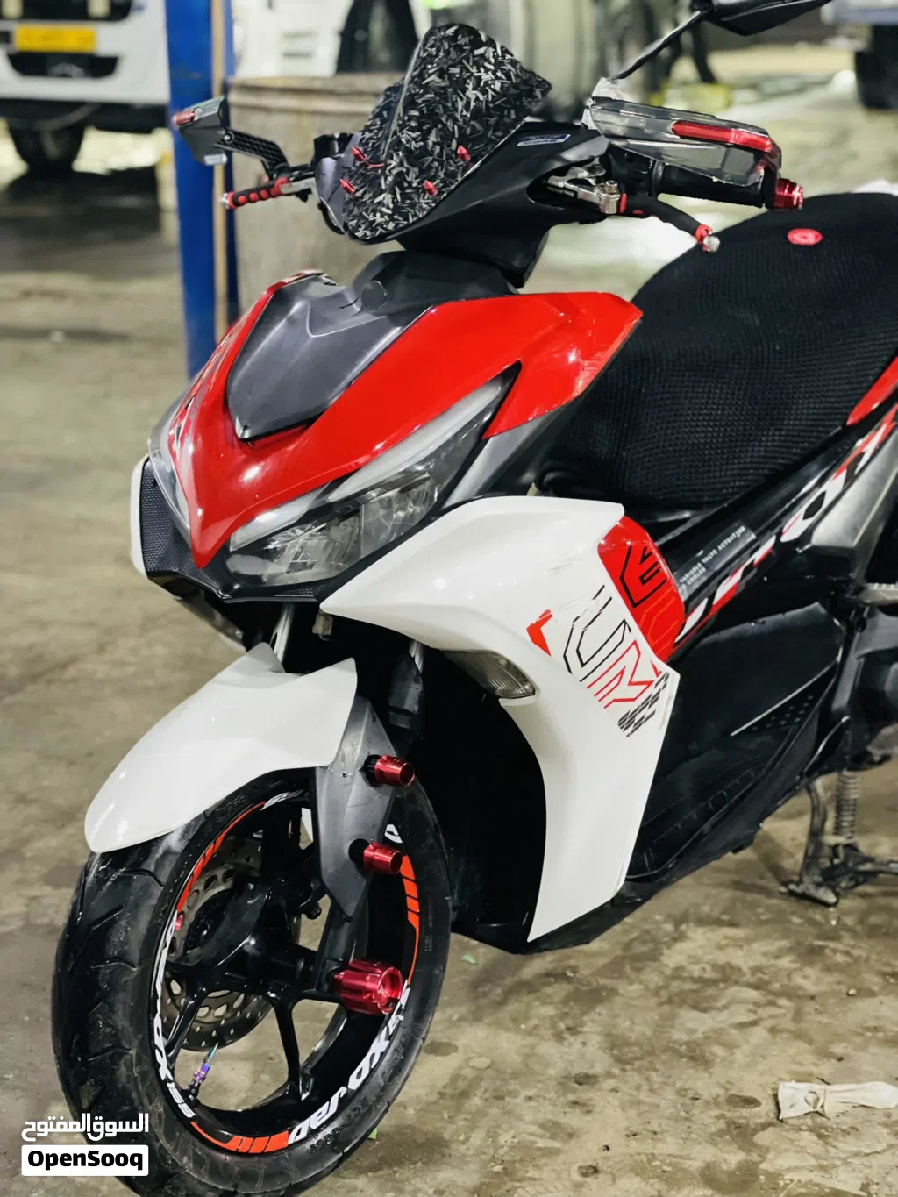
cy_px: 598
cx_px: 449
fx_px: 2213
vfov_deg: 30.3
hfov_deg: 22.9
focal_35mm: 64
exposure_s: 1/17
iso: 400
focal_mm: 7.5
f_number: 2.2
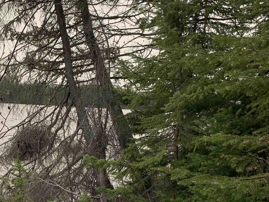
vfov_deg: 28.5
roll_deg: -2.0
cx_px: 27
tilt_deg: -4.3
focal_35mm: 51
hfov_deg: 35.3
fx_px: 396
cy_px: 119
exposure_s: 1/749
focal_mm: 4.25
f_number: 1.8
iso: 25
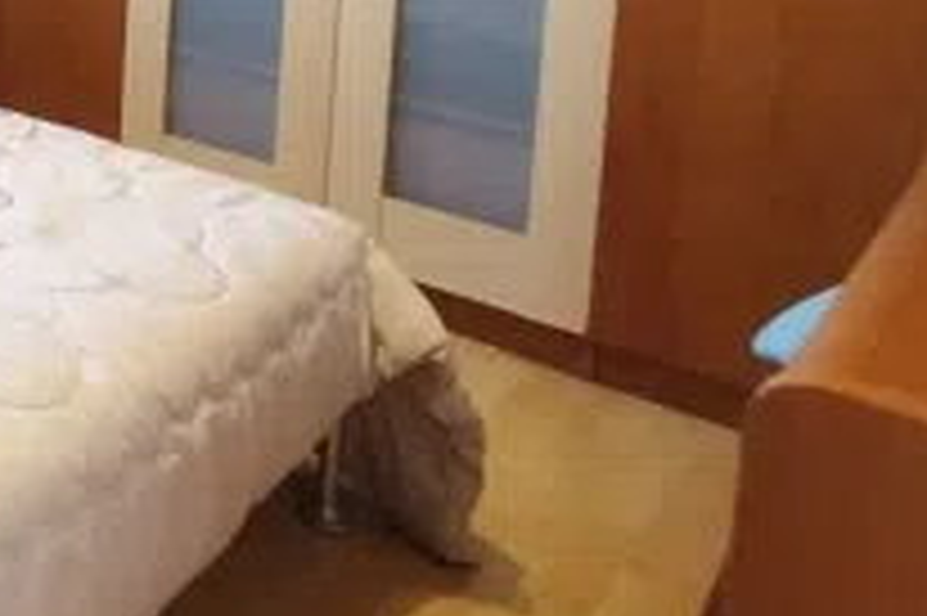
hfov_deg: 30.6
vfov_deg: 25.0
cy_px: -200
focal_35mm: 46
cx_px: -356
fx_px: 1184
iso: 320
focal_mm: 1.3
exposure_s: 1/25
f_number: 2.2
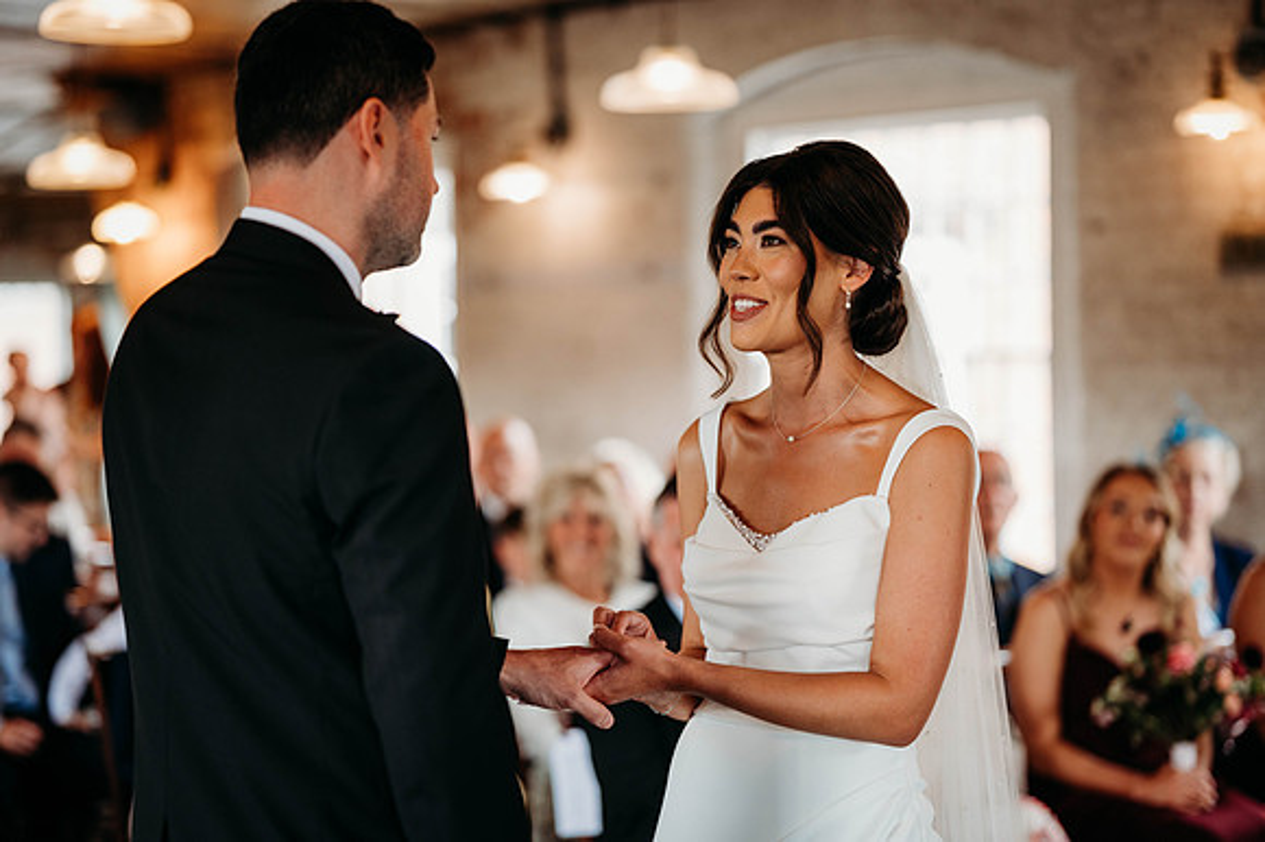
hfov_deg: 23.9
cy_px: 421
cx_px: 632
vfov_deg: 16.1
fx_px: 2985
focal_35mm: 85
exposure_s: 1/200
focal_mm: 85
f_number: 2
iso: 900
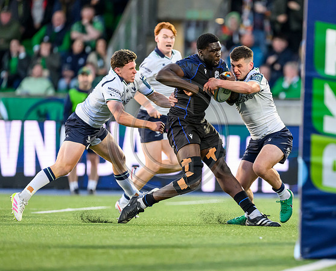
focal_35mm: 567
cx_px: 247
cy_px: 144
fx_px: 5663
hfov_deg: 3.4
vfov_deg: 2.7
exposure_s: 1/1600
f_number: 3.5
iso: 4000
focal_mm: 400
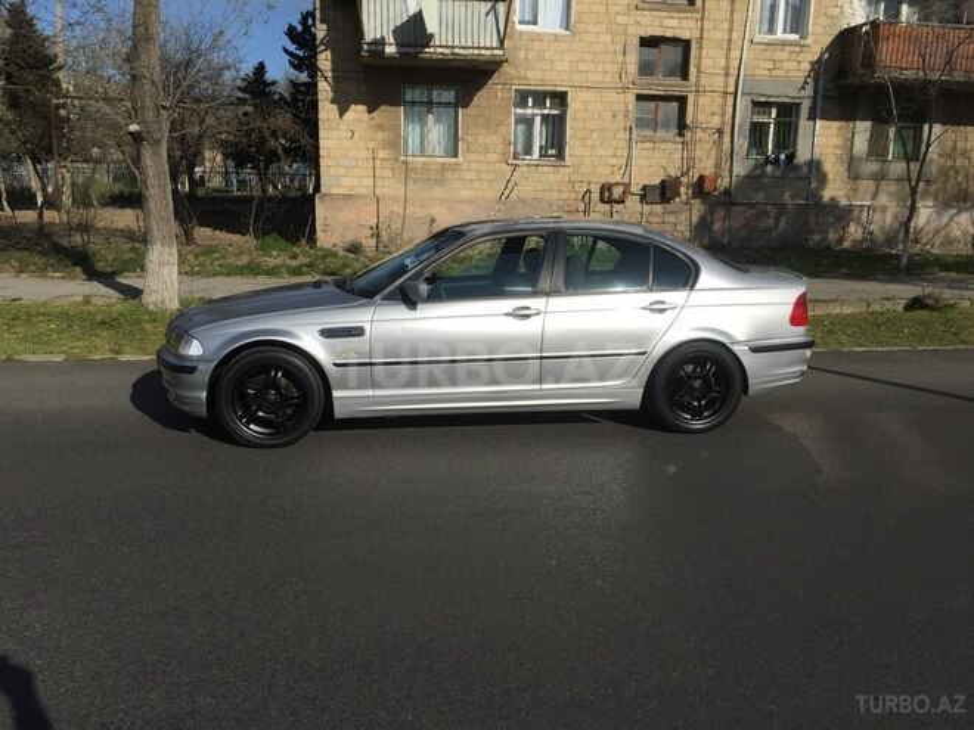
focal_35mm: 29
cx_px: 487
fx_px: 816
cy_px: 365
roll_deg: -1.7
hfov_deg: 61.7
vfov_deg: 48.2
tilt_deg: -11.2
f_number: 2.2
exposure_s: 1/3968
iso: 32
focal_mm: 4.15
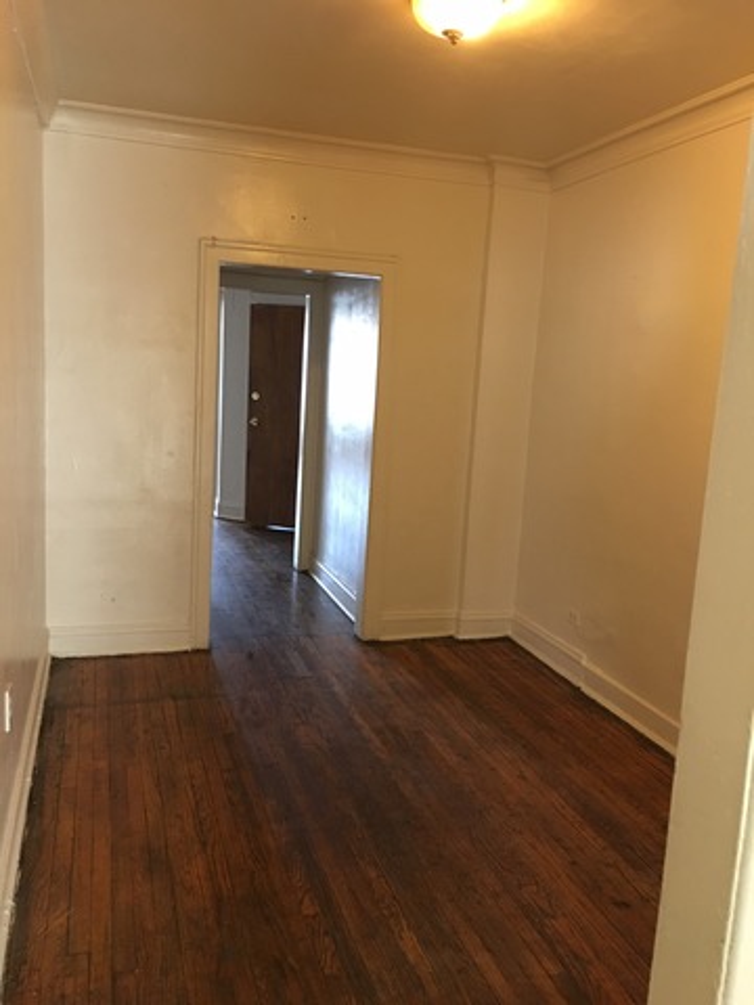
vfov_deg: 61.7
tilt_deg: -6.7
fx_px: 842
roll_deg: -3.6
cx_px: 377
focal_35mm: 29
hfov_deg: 48.2
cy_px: 502
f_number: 2.2
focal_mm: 4.15
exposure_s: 1/4
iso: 50
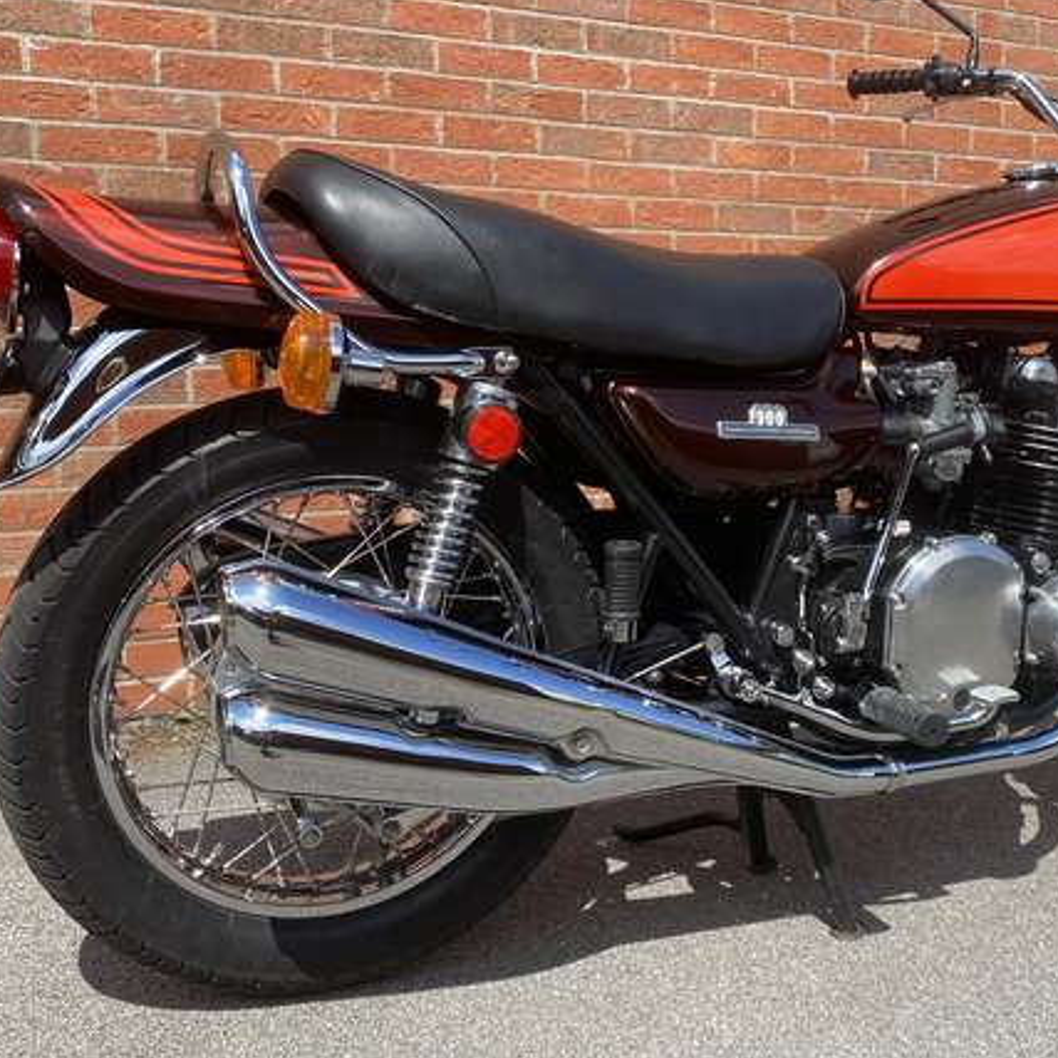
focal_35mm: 35
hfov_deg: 47.0
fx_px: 1210
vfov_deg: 47.1
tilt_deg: -5.1
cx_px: 629
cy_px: 456
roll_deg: +1.1
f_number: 1.8
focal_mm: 4.25
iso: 32
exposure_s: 1/1701
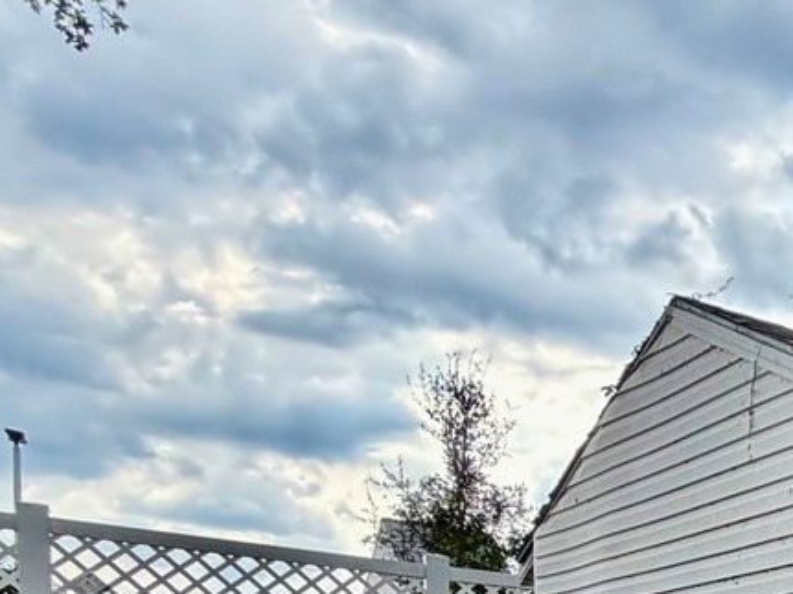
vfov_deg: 23.6
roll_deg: -1.6
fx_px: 1191
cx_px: 1220
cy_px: 839
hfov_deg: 26.0
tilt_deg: -3.3
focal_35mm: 52
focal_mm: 2.22
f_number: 2.2
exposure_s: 1/502
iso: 50
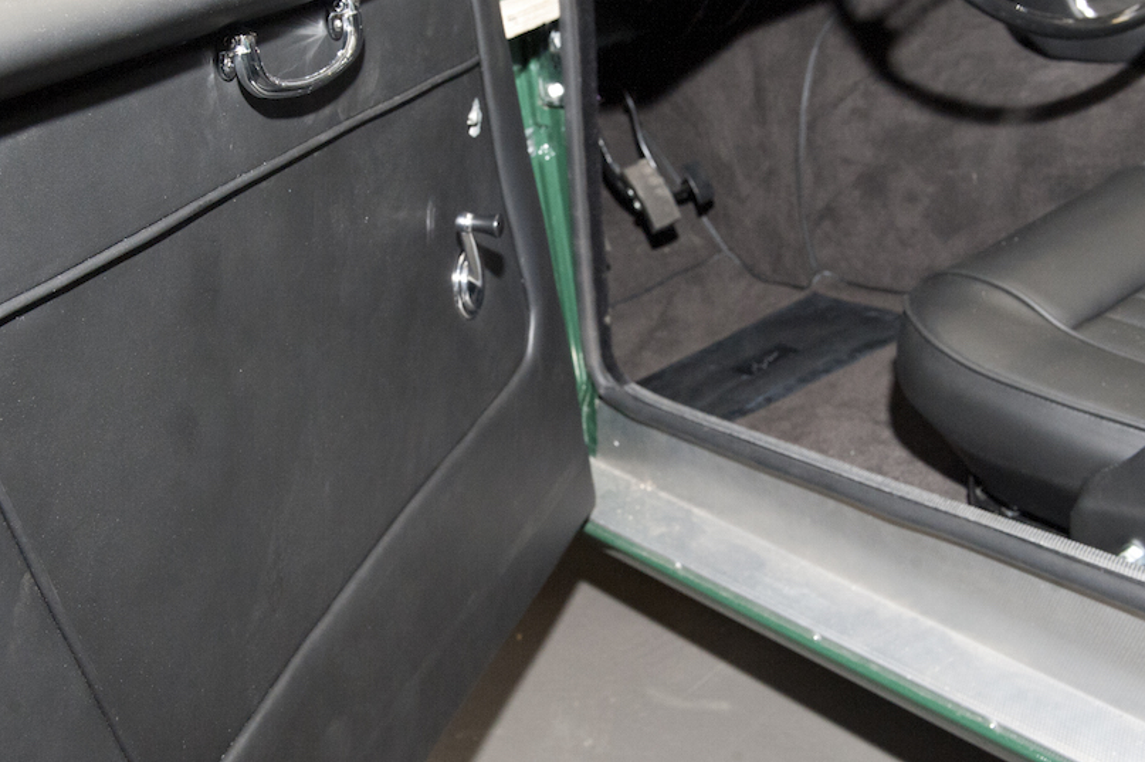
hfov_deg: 42.7
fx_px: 1462
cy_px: 342
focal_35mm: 46
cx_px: 538
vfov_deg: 29.2
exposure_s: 1/60
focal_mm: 29
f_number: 8
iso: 3200
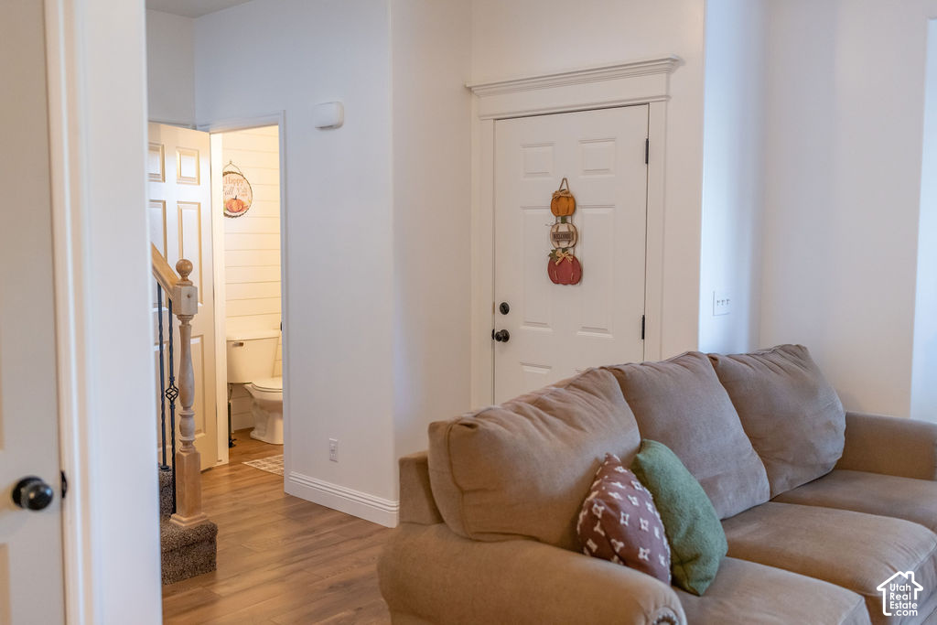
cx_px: 468
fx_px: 911
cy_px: 312
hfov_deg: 54.4
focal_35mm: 35
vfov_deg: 37.9
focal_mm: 35
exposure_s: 1/250
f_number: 3.2
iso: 1000
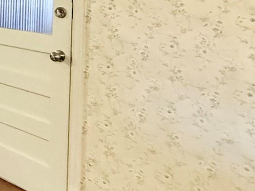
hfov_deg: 24.3
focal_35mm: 51
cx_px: -169
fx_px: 376
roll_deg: +1.4
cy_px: -21
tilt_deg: -1.5
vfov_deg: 26.2
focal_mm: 2.22
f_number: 2.2
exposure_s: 1/60
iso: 640
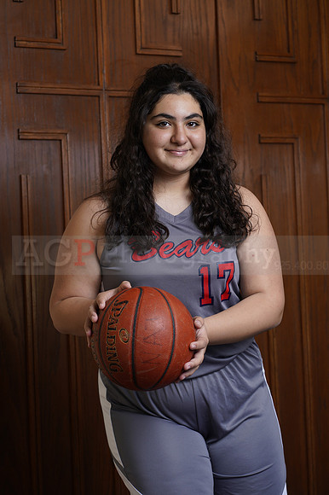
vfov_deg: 23.9
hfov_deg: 16.1
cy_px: 248
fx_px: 1167
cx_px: 164
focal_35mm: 85
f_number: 5.6
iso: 200
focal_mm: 85
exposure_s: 1/250
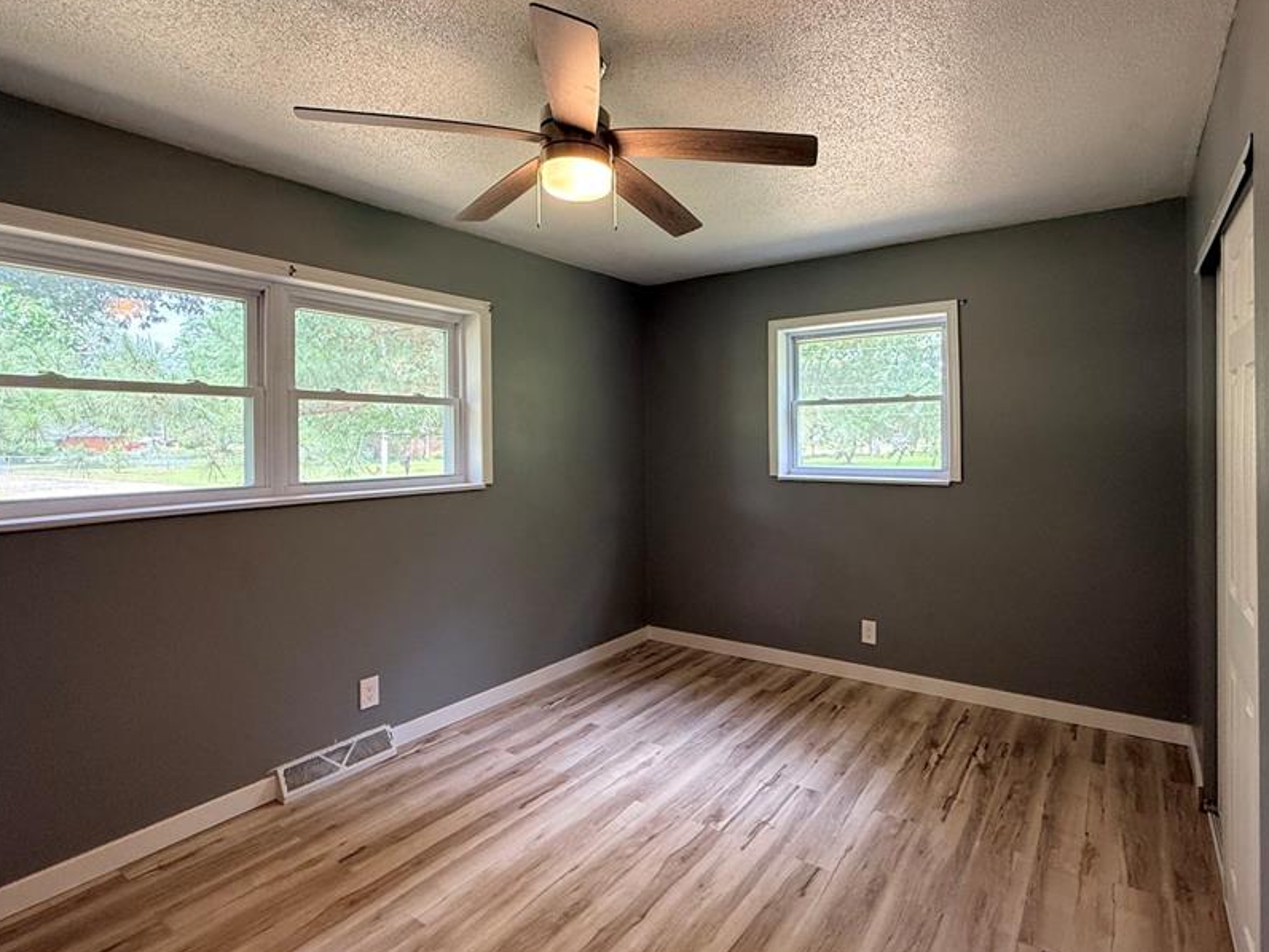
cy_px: 437
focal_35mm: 18
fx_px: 660
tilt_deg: +0.1
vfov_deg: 71.5
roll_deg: +0.6
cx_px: 717
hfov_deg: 87.3
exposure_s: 1/120
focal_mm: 2.22
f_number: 2.2
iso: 320
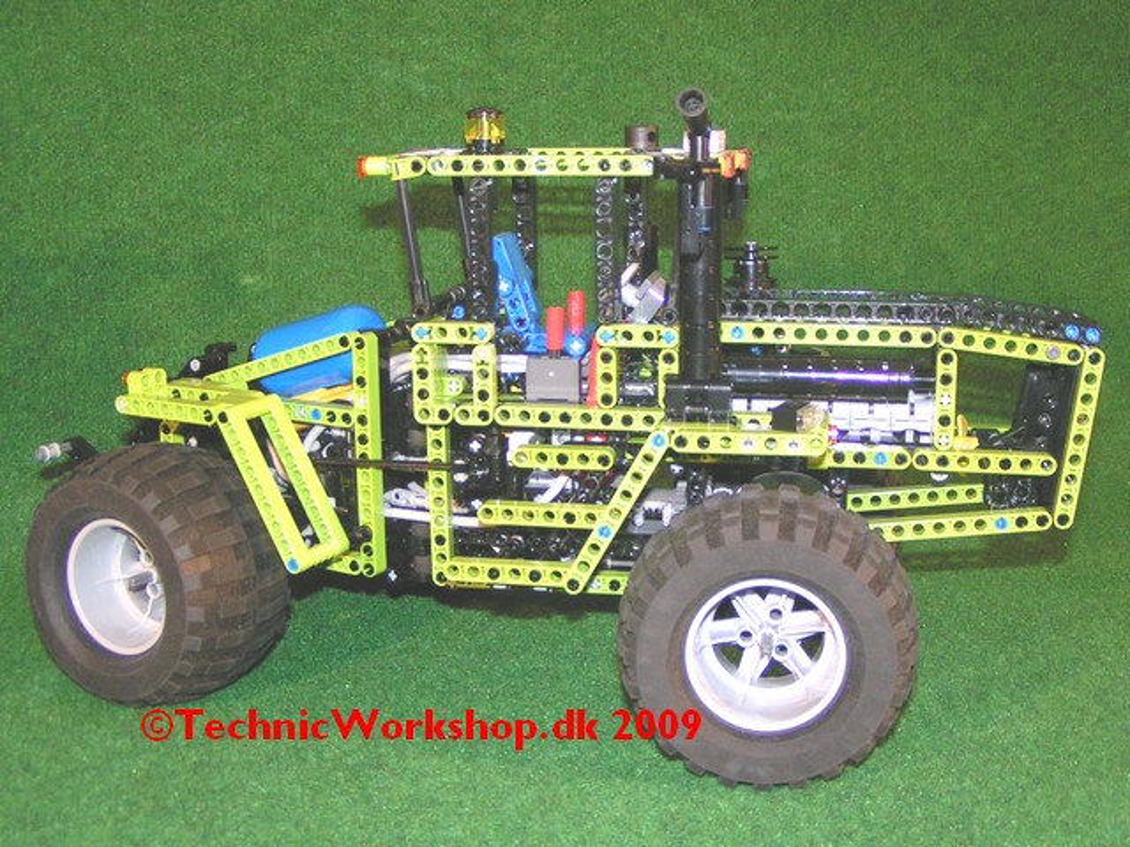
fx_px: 1240
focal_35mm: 38
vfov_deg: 37.7
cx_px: 565
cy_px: 424
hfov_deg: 49.0
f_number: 2.8
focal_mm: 5.8
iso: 200
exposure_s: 1/40
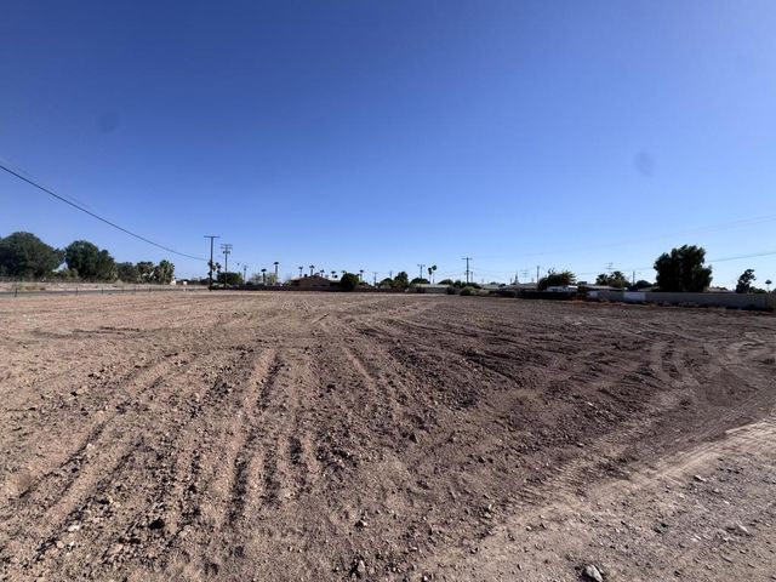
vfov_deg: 85.7
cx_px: 388
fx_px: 314
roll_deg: -2.2
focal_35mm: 14
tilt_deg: -0.9
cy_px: 291
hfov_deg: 102.1
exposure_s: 1/2770
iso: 50
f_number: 2.2
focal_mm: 2.22
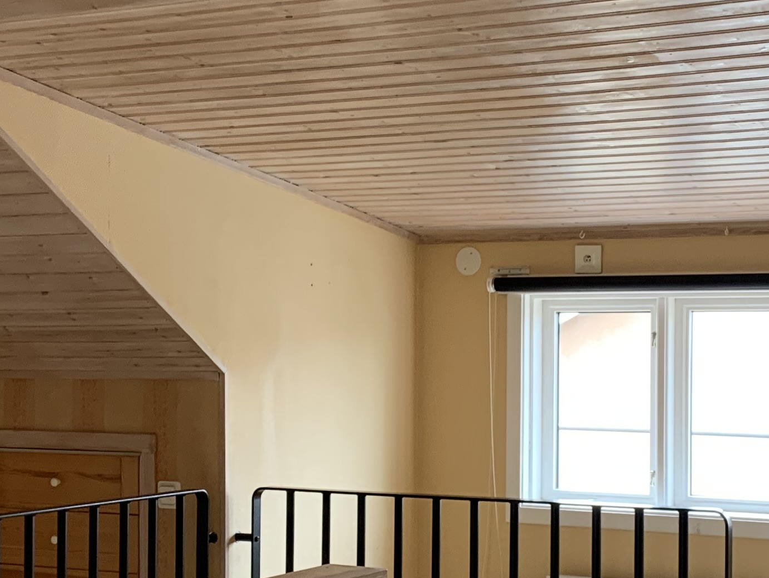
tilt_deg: +0.0
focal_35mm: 76
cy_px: 362
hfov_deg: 25.7
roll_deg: +0.1
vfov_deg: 19.4
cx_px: 401
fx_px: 1689
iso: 125
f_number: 1.8
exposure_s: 1/60
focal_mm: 4.25
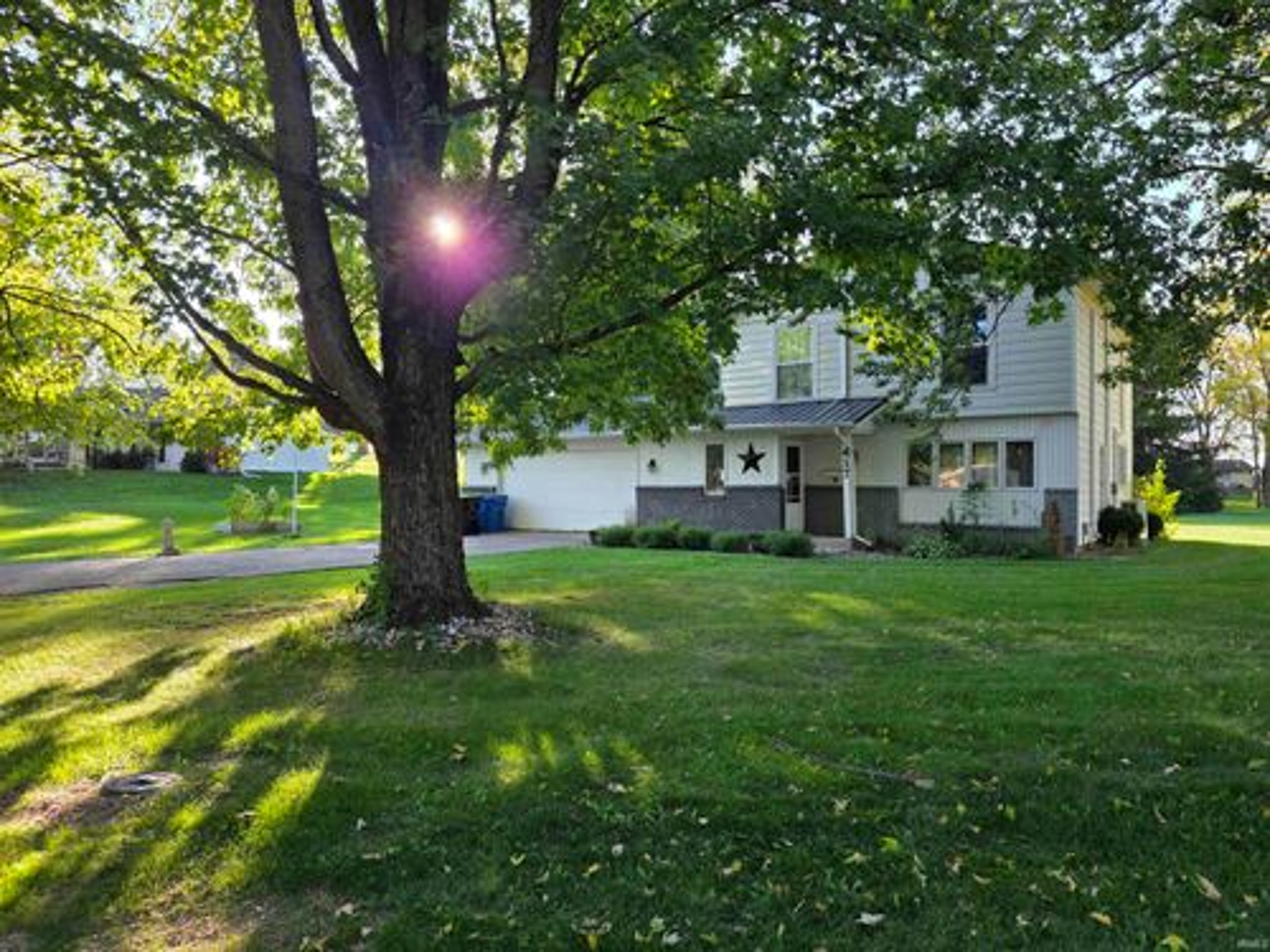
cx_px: 635
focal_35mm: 23
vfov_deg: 58.9
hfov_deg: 73.9
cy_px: 476
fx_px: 844
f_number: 1.7
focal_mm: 6.25
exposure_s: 1/359
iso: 40
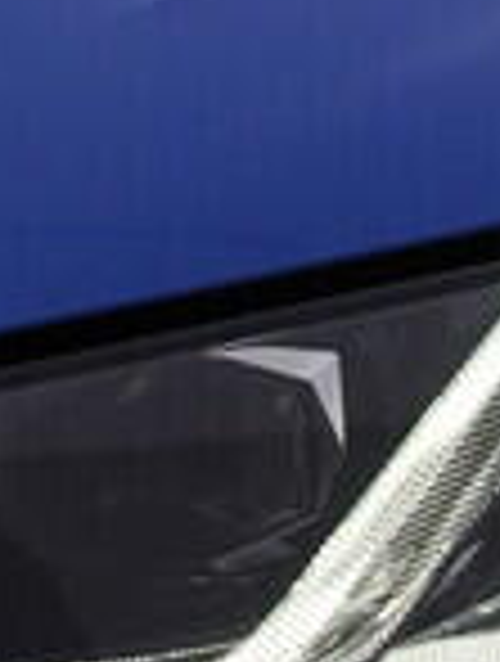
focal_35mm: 338
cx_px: 1991
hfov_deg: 4.1
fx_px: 6481
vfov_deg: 5.8
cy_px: 973
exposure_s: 1/125
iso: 125
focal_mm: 24
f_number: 5
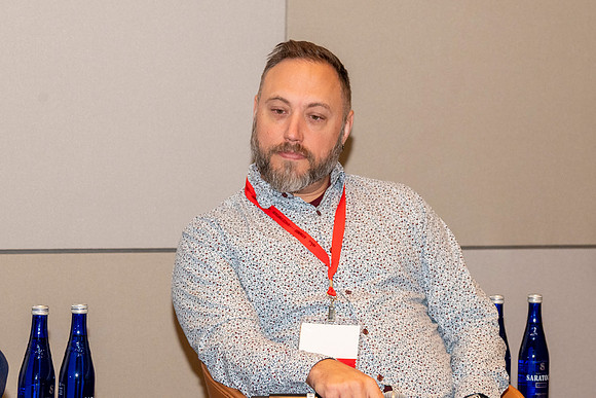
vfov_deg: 11.4
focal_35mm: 120
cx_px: 306
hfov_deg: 17.0
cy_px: 194
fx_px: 1989
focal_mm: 78
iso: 2000
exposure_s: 1/100
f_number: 7.1
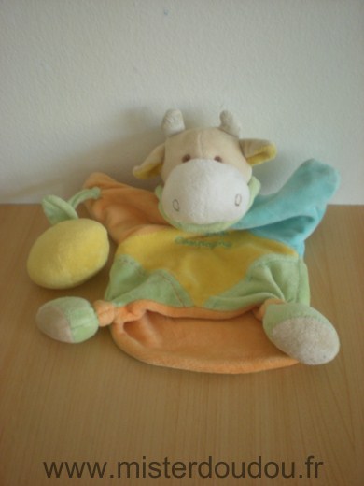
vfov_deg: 49.0
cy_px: 243
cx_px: 182
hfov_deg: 37.7
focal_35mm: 38
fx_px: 533
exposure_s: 1/23.5
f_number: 3.1
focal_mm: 6.3
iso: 200
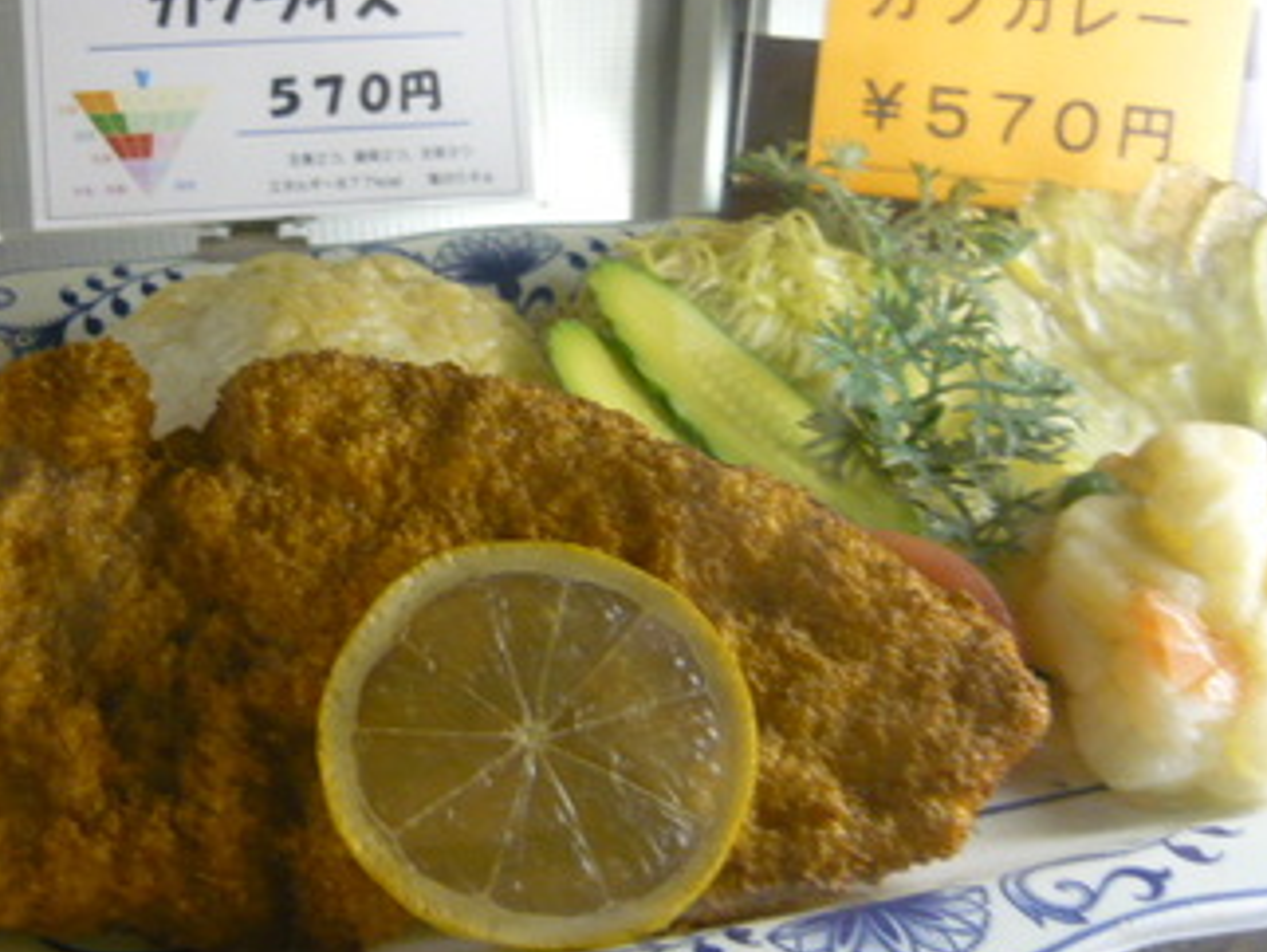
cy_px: 368
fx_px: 1575
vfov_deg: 33.5
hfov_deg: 43.6
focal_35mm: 43
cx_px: 508
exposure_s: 1/30
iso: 320
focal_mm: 5.5
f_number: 2.8
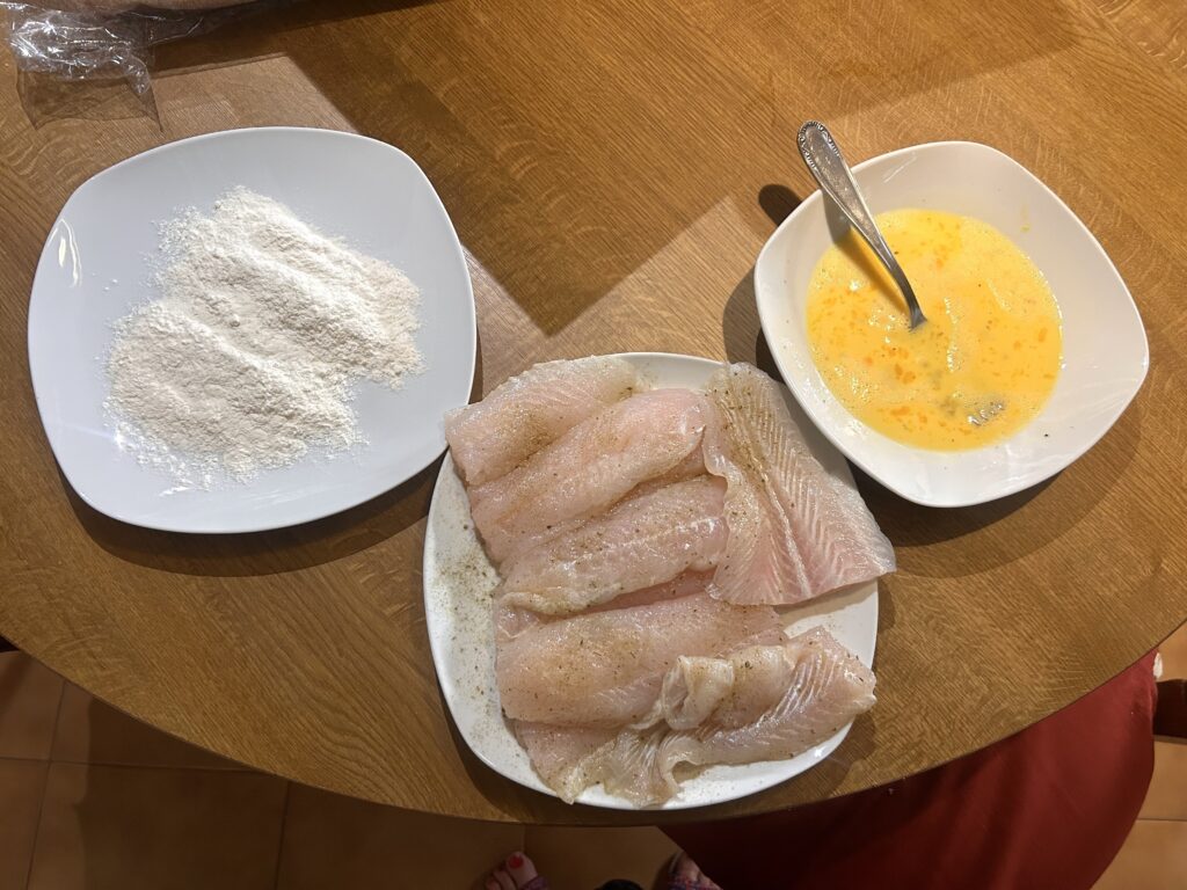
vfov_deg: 53.1
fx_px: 892
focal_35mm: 26
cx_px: 594
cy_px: 445
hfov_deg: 67.3
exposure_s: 1/50
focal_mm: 5.7
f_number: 1.5
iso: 200
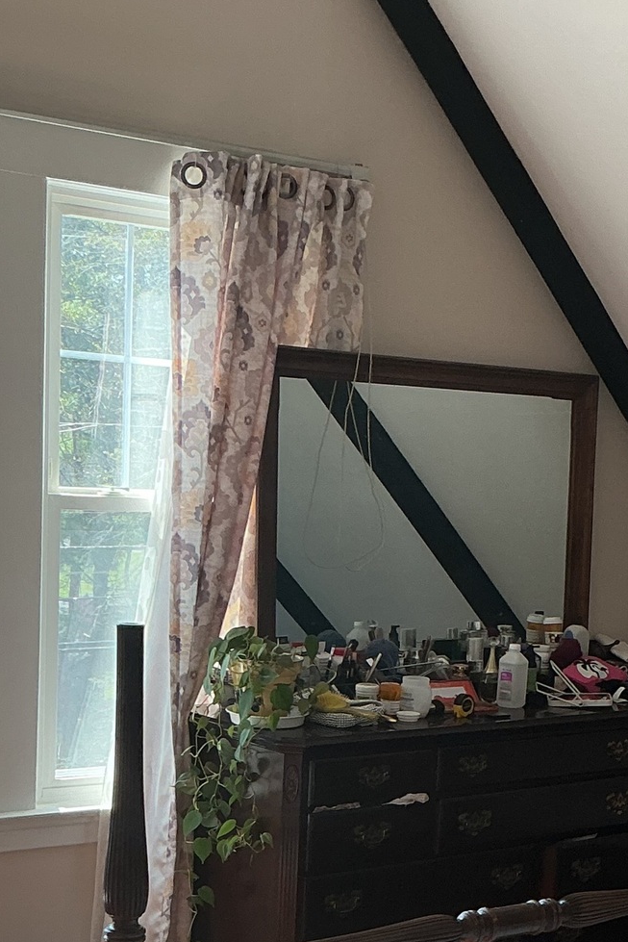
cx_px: 575
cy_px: 749
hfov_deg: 18.8
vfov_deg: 27.9
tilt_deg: -9.6
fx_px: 1857
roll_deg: -4.5
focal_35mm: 71
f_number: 1.8
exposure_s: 1/124
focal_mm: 3
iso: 32
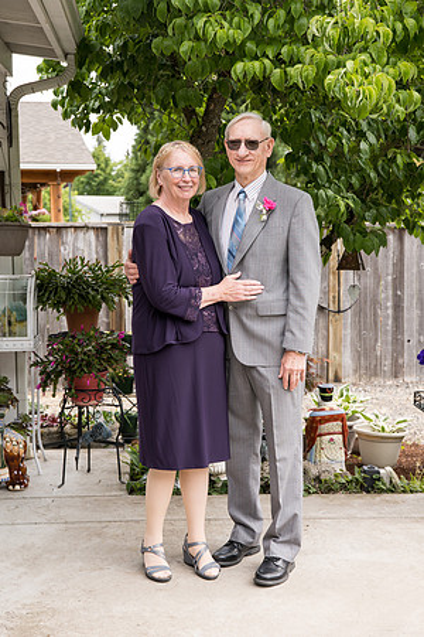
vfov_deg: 35.6
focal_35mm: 56
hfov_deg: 24.2
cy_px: 318
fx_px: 989
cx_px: 212
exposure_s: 1/500
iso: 400
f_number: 5
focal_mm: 56
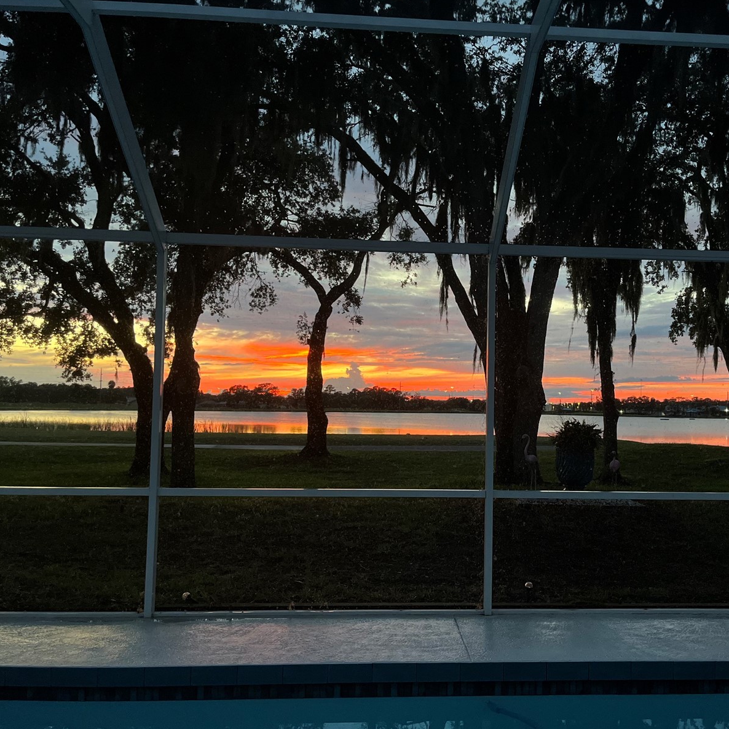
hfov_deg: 52.0
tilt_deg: +3.7
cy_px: 362
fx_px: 739
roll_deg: -0.9
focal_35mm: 31
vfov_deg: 52.5
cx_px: 451
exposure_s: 1/60
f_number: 1.6
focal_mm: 5.1
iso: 400
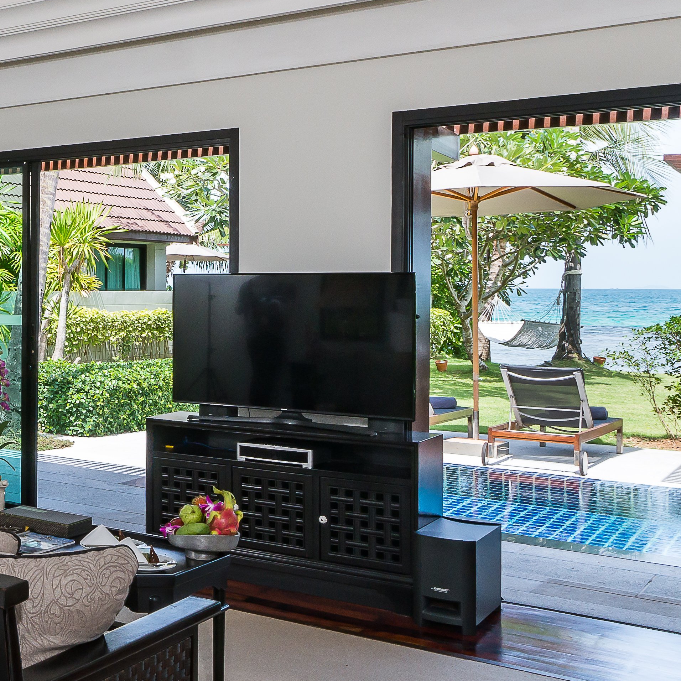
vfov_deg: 35.3
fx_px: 1068
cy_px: 298
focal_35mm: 48
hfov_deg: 30.2
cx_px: -134
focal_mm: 18
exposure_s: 1/40
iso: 200
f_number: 14
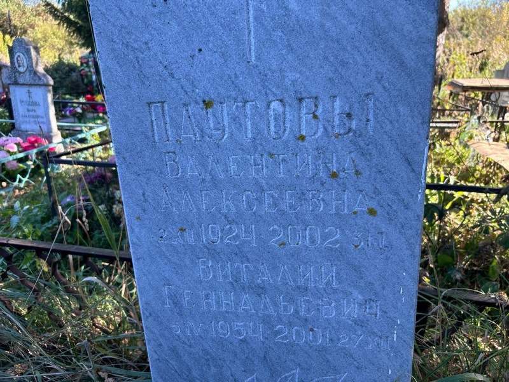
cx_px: 254
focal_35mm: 26
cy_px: 191
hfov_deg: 67.3
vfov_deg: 53.1
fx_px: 382
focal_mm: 5.7
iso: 50
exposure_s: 1/374
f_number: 1.5
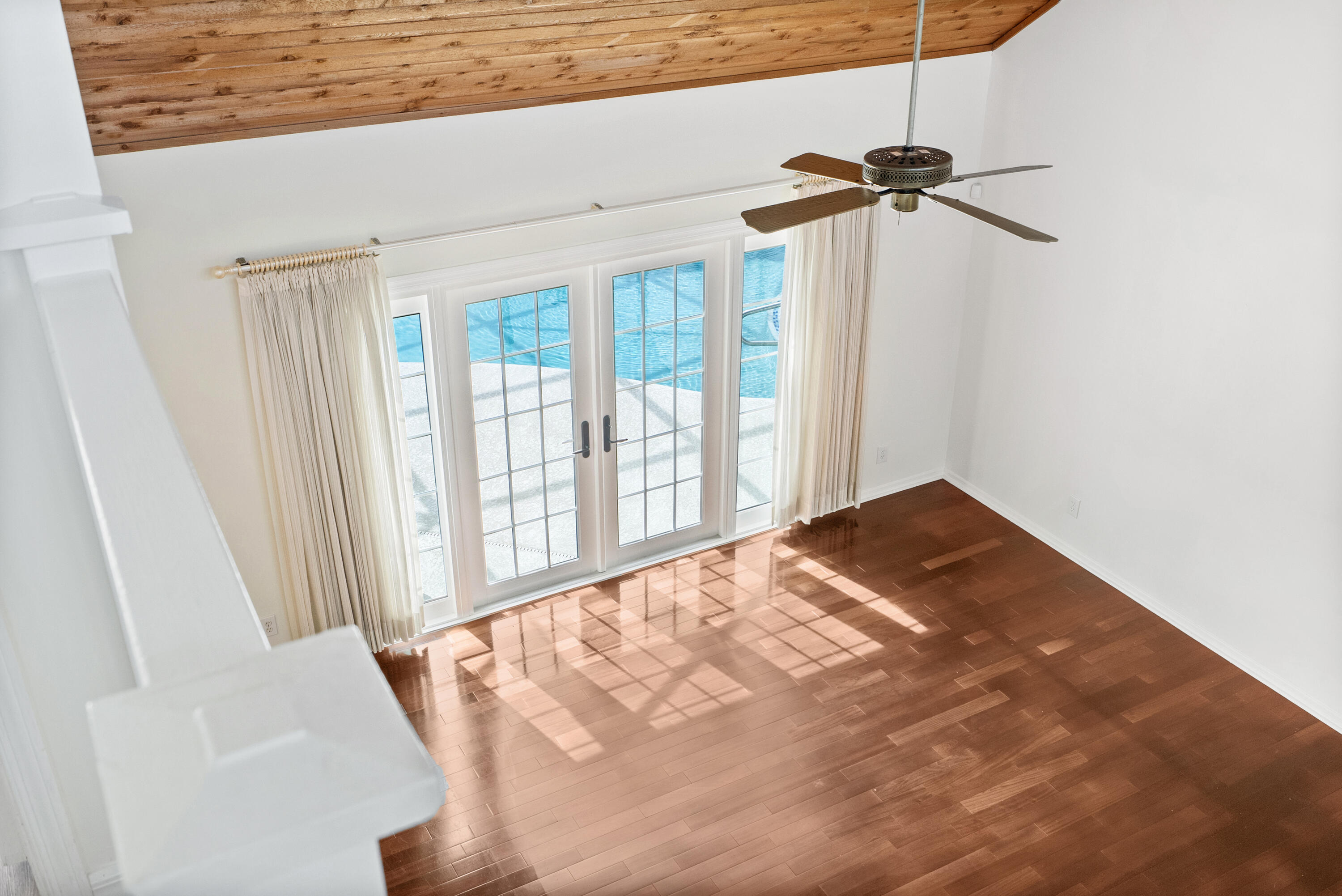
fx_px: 1193
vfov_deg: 41.2
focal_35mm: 32
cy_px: 448
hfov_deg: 58.7
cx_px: 671
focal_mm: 32
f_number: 8
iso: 1600
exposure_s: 1/30
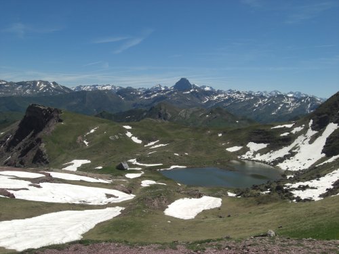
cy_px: 127
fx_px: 372
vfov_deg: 37.7
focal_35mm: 38
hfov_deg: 49.0
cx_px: 170
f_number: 8
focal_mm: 7.9
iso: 80
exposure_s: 1/320
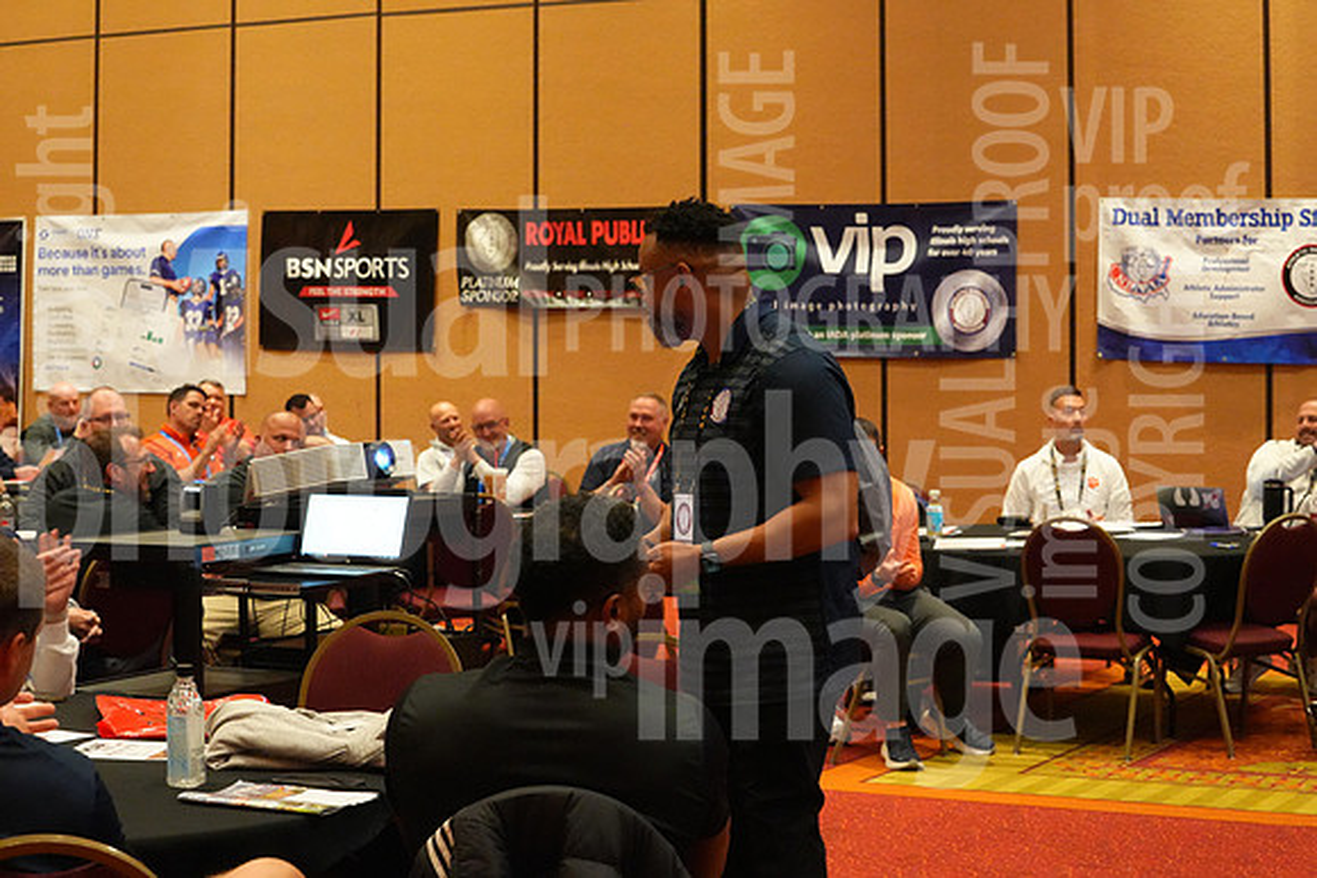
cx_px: 658
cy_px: 439
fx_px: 2561
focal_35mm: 70
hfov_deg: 28.8
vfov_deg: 19.5
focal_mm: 70
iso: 16000
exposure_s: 1/80
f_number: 8
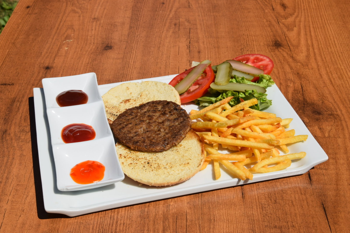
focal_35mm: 60
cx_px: 175
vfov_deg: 22.6
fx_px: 583
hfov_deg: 33.4
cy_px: 116
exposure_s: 1/640
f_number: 13
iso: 200
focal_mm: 40
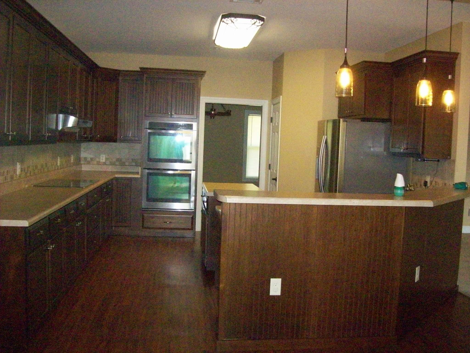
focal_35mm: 36
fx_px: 489
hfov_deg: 51.4
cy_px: 176
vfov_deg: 39.7
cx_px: 235
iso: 800
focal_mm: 6
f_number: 2.7
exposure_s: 1/128
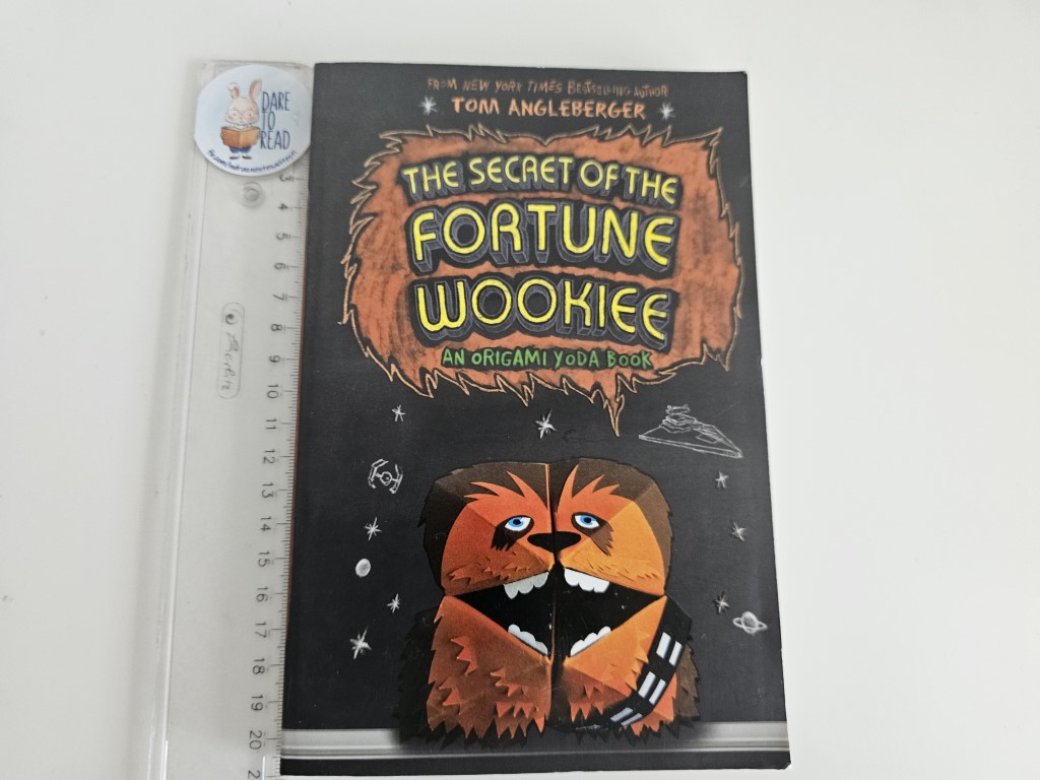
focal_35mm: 23
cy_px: 390
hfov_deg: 73.9
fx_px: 691
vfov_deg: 58.9
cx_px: 520
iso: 250
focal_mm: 6.3
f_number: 1.7
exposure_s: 1/100
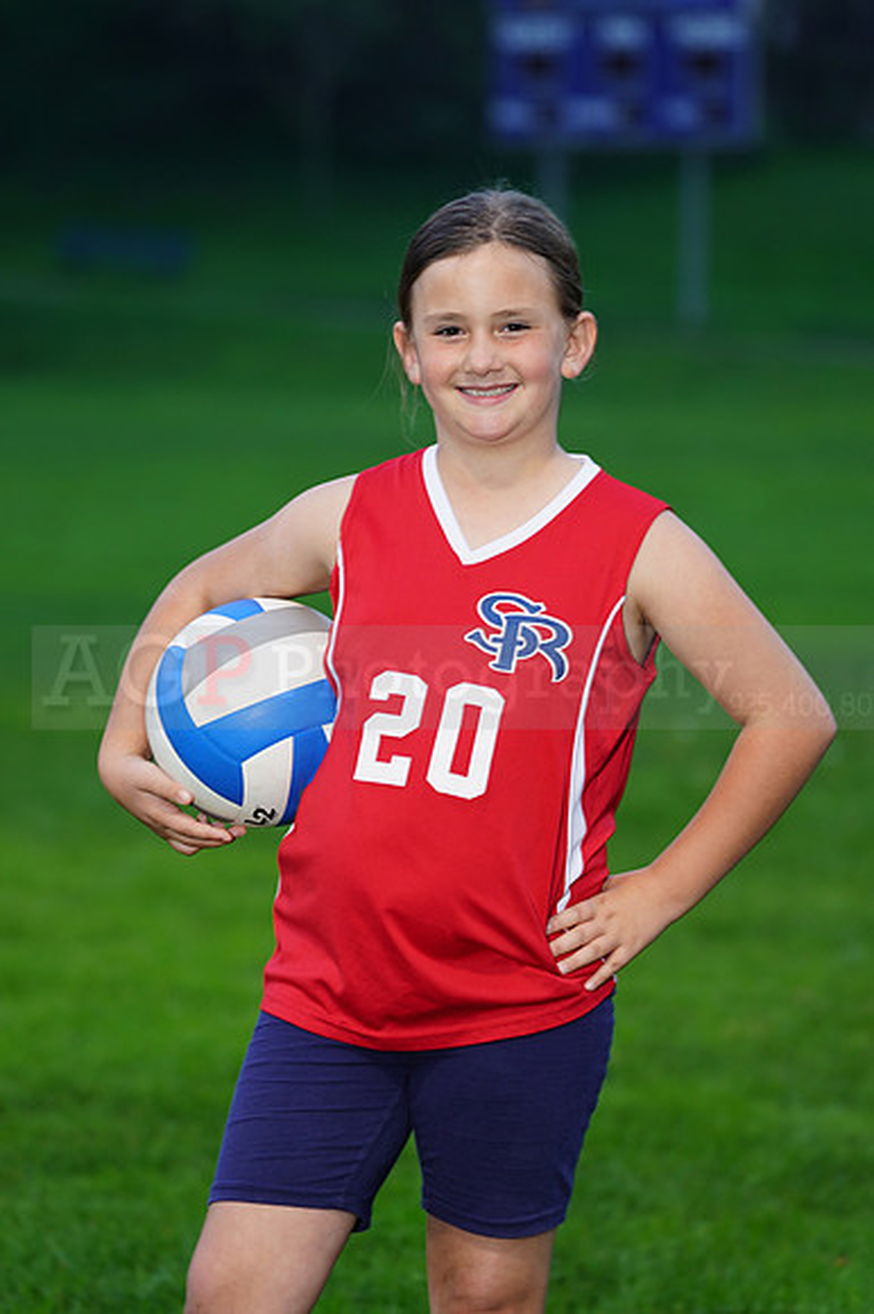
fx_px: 6927
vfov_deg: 10.8
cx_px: 437
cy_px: 657
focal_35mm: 190
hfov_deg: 7.2
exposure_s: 1/25
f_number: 5.6
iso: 320
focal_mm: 190
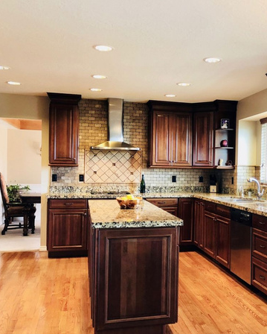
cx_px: 201
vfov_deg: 46.8
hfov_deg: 37.3
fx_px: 385
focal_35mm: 39
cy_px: 178
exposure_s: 1/15
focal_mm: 3.99
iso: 80
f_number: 1.8
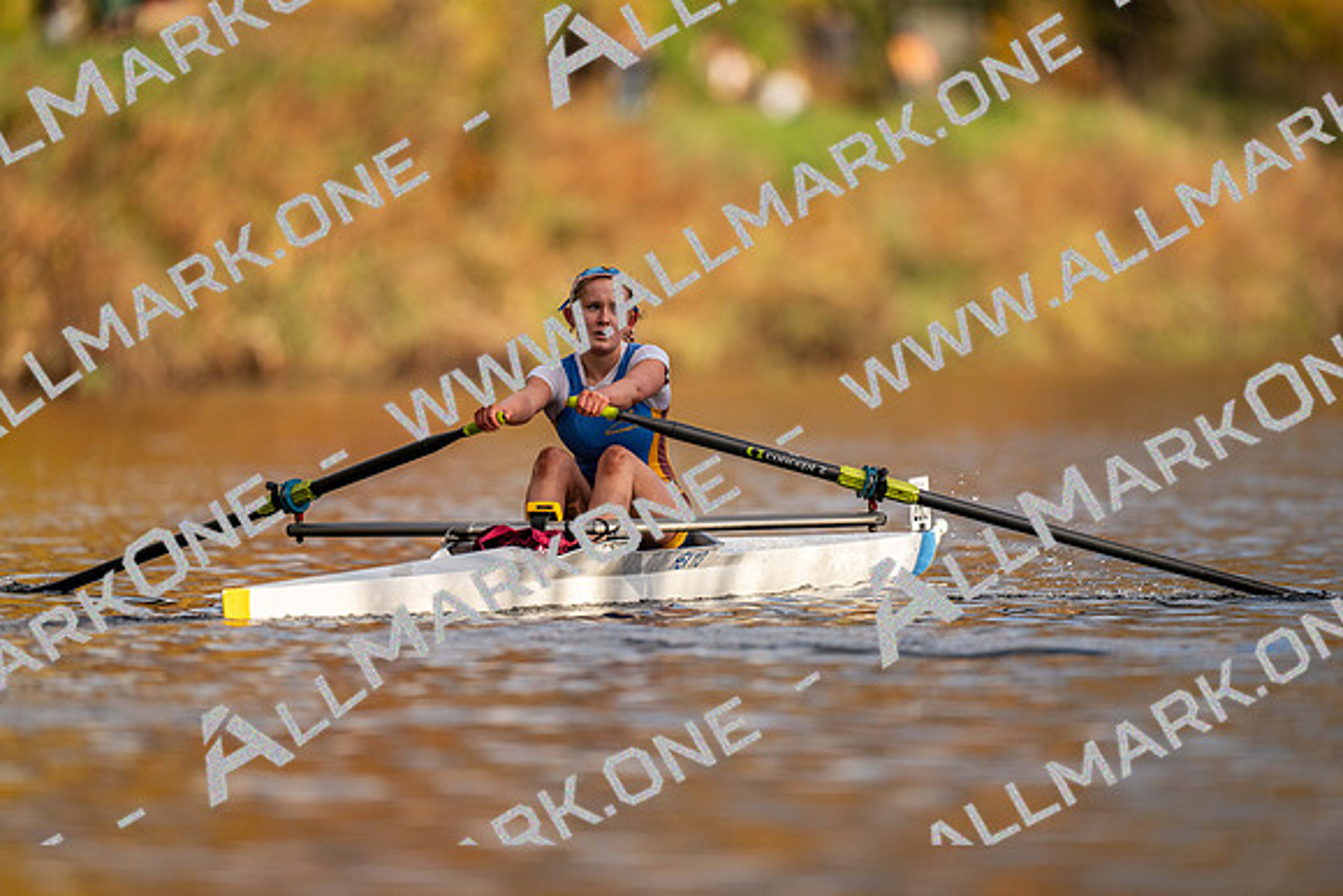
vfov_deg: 2.3
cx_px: 672
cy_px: 448
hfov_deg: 3.4
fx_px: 22388
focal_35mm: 600
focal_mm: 600
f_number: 4
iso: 400
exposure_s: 1/2500
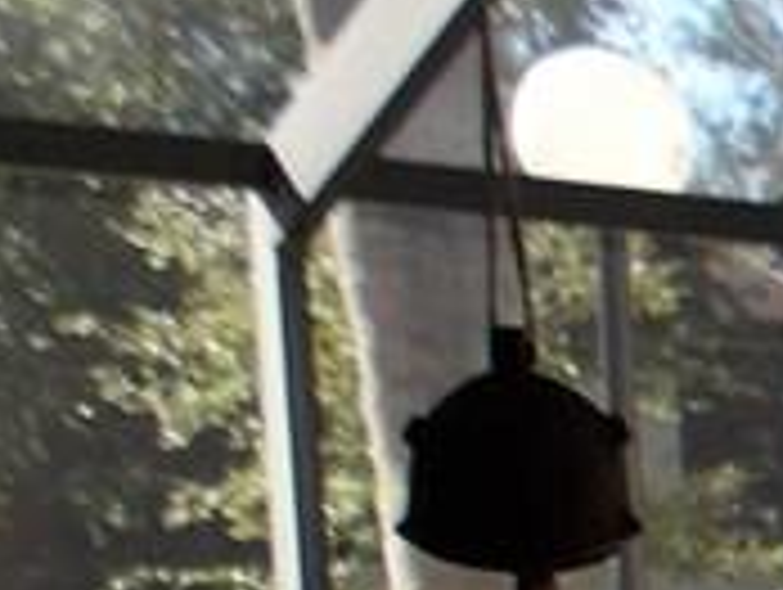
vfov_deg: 10.5
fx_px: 3058
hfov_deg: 11.1
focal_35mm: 135
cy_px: 973
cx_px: 2138
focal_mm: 4
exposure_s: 1/250
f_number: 3.1
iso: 80
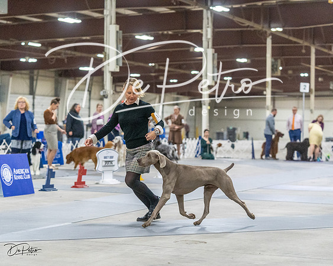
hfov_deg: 20.0
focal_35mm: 96
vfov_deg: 16.1
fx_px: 943
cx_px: 166
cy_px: 133
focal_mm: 85
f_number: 3.2
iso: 6400
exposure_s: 1/400
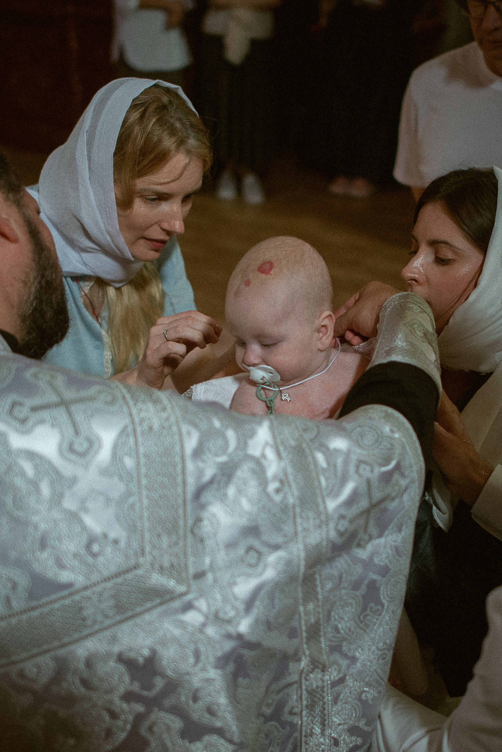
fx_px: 1013
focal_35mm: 49
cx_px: 306
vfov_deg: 40.6
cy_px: 435
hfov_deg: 27.7
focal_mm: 28
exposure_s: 1/320
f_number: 1.8
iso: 640
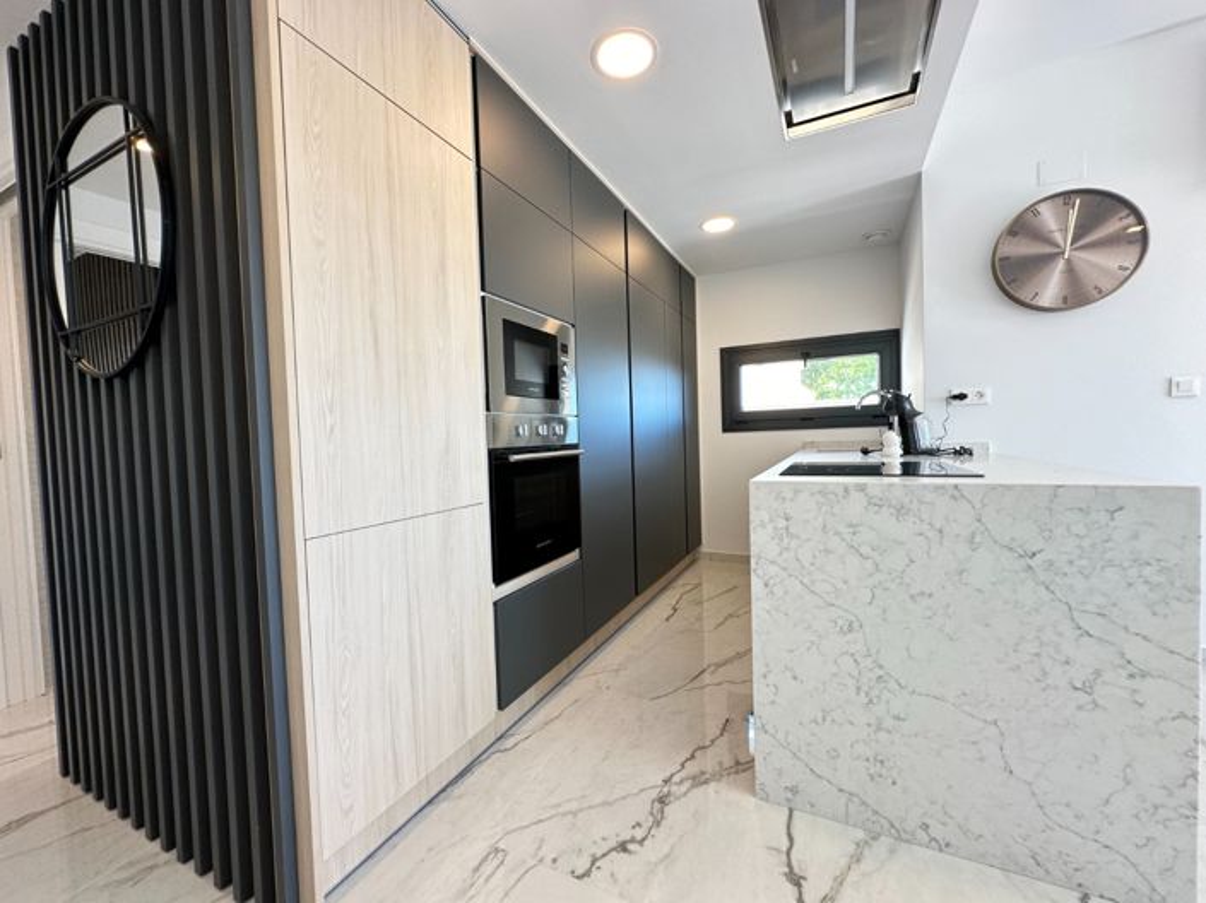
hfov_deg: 102.1
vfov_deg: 85.6
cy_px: 452
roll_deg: +1.5
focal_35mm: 14
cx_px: 603
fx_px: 488
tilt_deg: -2.8
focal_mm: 2.22
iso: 100
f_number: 2.2
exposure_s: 1/100
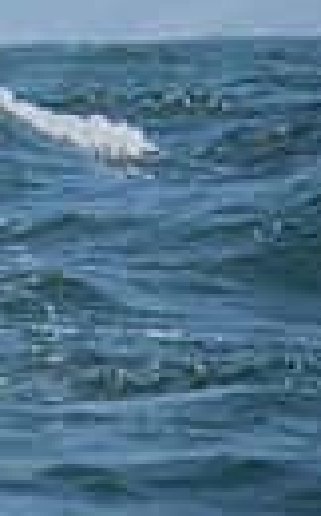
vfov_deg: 1.5
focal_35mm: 1367
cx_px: -753
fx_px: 19177
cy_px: -228
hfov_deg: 1.0
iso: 400
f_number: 8
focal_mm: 200
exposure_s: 1/1250
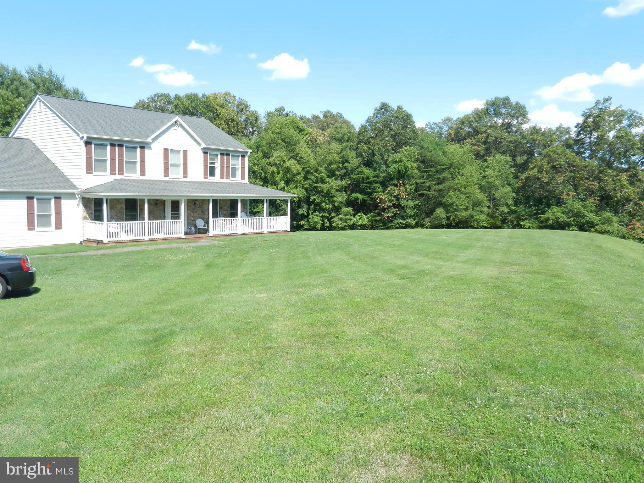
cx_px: 322
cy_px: 242
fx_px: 540
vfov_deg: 48.2
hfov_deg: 61.7
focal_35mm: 29
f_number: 3.6
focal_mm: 5.1
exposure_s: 1/640
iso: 160
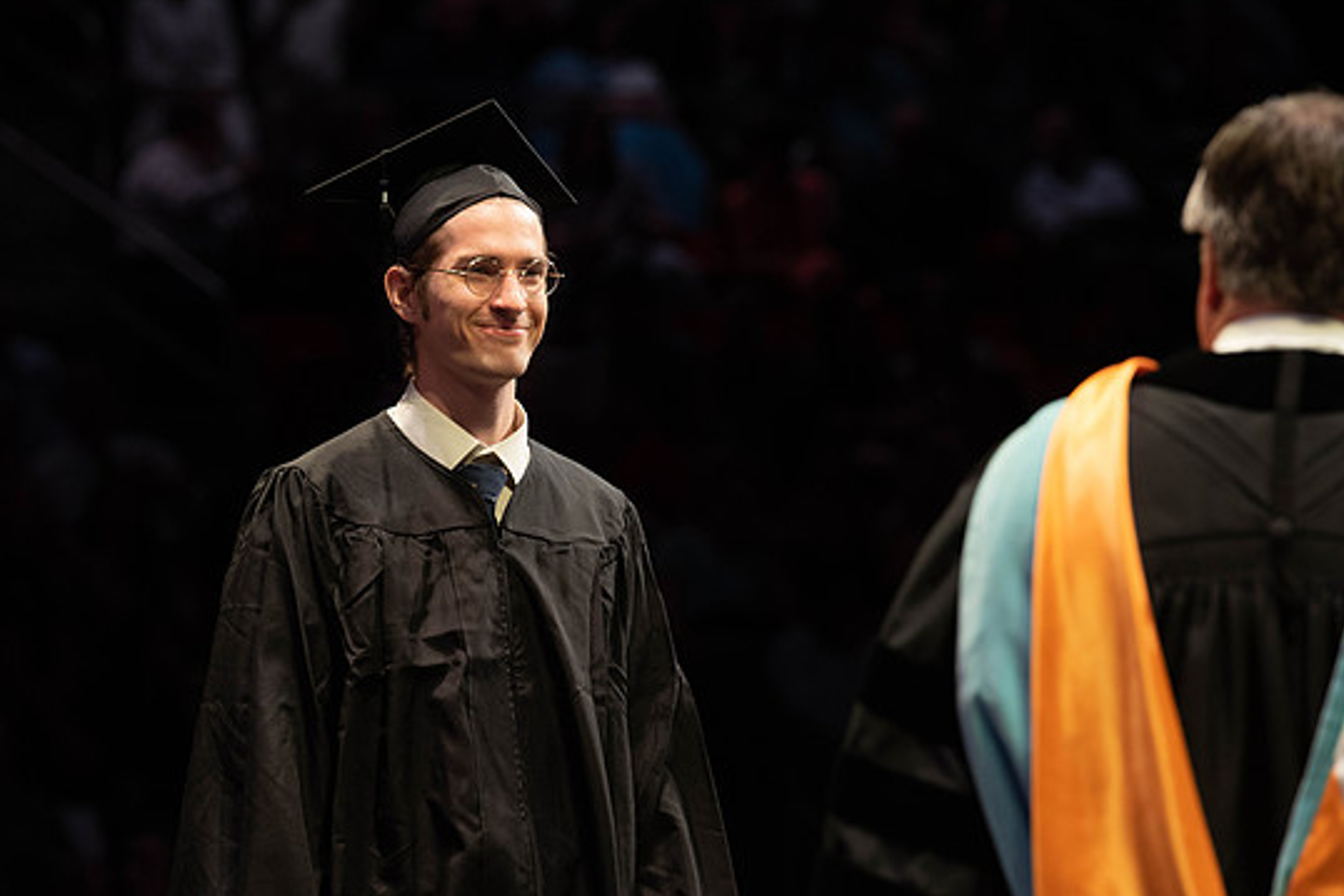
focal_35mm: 207
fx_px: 7730
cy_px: 409
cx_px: 655
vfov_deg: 6.6
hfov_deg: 9.9
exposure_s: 1/320
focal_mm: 180
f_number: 4.5
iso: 1600
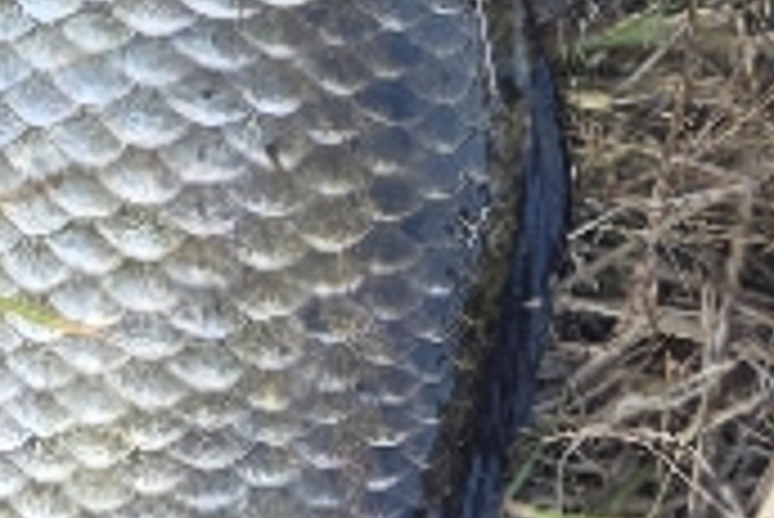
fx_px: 3830
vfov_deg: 7.2
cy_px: 1261
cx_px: 464
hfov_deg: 11.5
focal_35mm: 178
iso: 64
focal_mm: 6.3
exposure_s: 1/182
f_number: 1.7
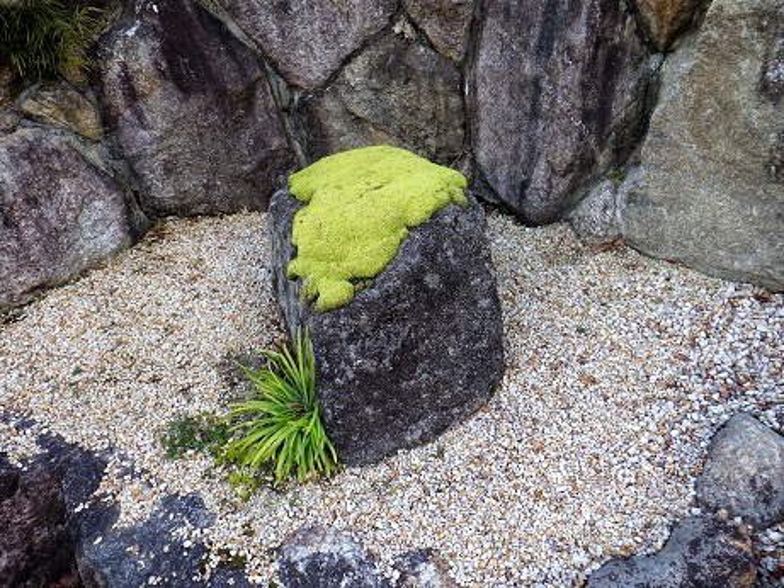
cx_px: 392
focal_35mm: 28
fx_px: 634
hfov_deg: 63.4
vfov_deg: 49.8
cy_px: 294
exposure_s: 1/80
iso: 125
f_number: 3.5
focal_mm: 5
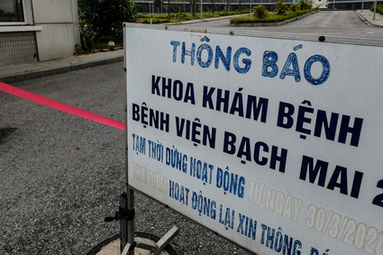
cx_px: 187
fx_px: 255
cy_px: 75
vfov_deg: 51.6
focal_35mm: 24
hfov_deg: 73.8
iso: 200
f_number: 4.5
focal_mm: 10
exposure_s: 1/800
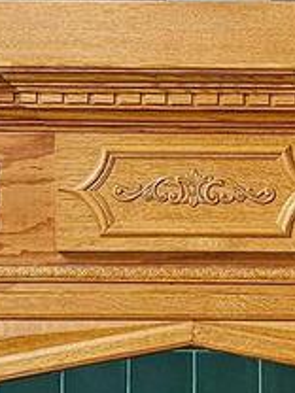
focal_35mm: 170
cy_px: 100
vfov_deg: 11.6
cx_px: 216
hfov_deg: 8.7
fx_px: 1932
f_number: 1.7
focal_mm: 6.3
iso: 400
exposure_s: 1/120
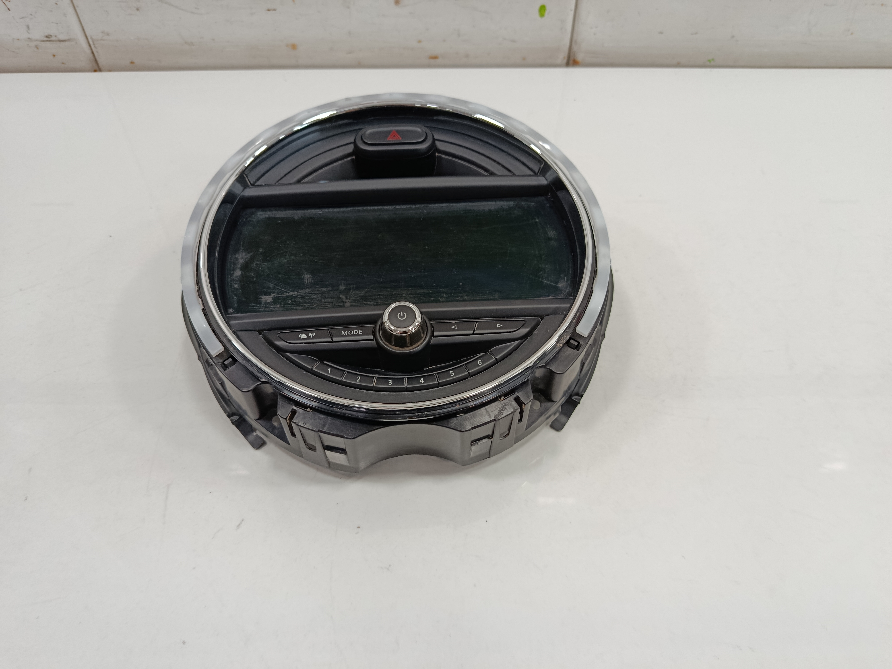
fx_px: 618
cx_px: 446
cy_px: 334
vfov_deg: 56.8
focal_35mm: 24
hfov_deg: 71.6
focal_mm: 5.24
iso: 949
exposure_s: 1/100
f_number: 1.7
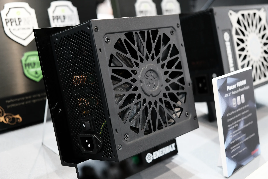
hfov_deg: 41.9
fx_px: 350
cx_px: 134
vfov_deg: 28.7
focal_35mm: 47
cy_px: 90
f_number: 3.6
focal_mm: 31.5
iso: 800
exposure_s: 1/50
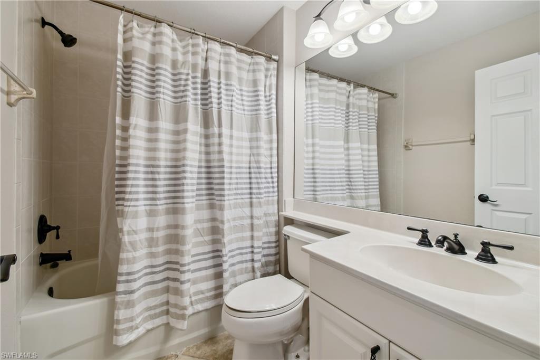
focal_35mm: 15
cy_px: 180
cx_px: 270
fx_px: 225
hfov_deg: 100.4
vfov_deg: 77.3
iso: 100
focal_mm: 10
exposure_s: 1/8
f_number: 7.1
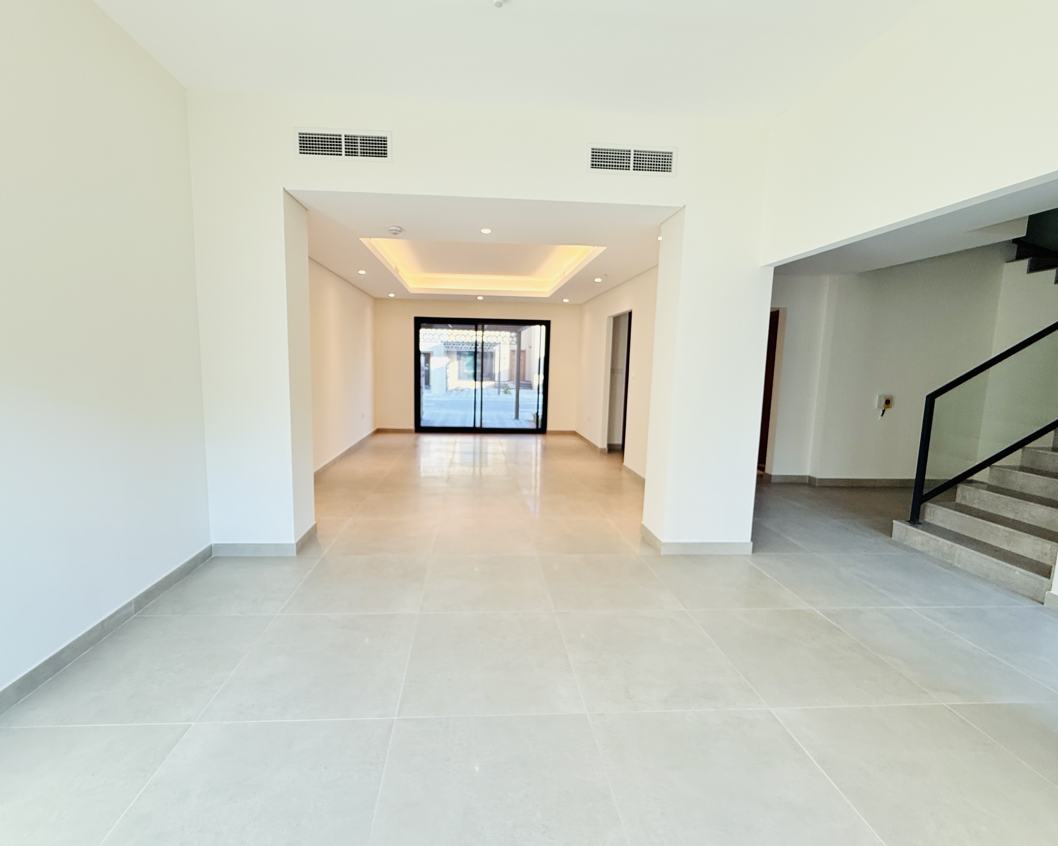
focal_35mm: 15
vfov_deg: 84.0
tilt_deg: -5.5
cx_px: 503
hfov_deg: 96.7
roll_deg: -1.5
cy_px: 415
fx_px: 470
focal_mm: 2.22
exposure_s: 1/99
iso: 125
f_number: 2.2
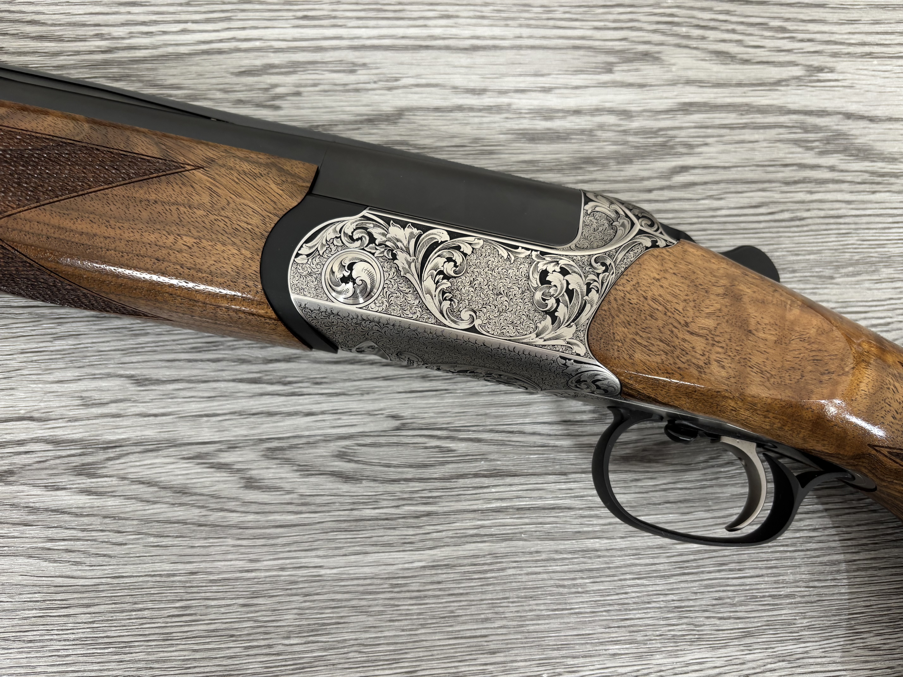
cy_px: 338
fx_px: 678
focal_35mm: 26
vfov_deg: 53.1
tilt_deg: -82.6
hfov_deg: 67.3
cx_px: 452
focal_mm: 5.96
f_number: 1.6
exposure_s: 1/50
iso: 125
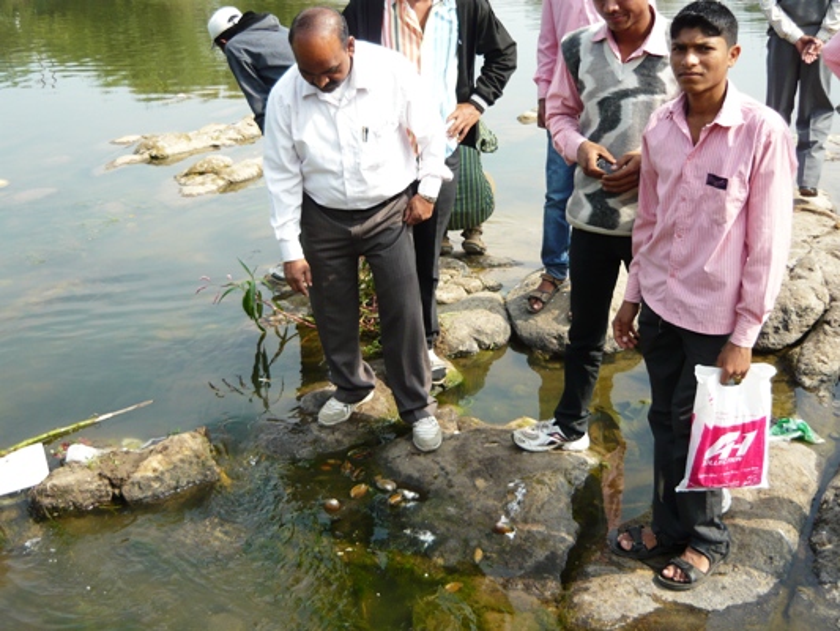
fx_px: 874
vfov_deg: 39.7
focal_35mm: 36
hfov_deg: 51.3
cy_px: 316
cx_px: 420
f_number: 2.9
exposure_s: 1/500
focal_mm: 6
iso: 100
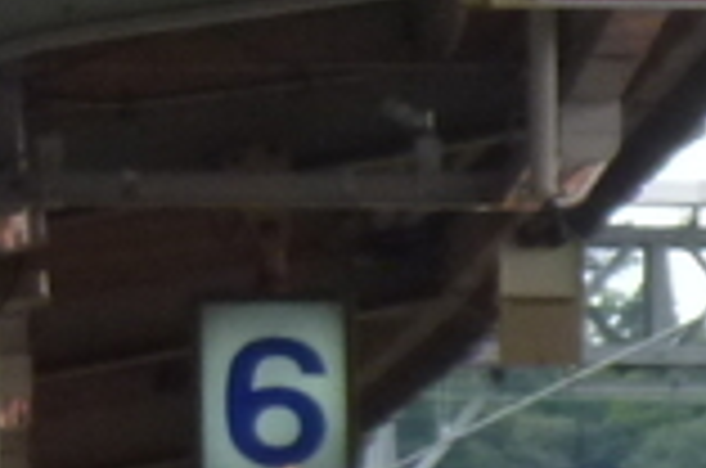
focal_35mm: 893
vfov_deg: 1.5
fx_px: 17477
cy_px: 1310
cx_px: 2622
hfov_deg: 2.3
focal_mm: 20
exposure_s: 1/125
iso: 200
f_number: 6.5
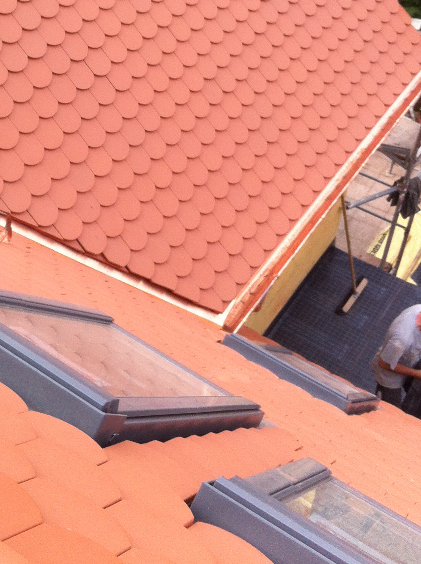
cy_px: 77
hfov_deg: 23.6
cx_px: 85
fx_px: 992
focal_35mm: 61
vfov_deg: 30.6
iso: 80
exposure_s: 1/569
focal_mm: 3.85
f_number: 2.8
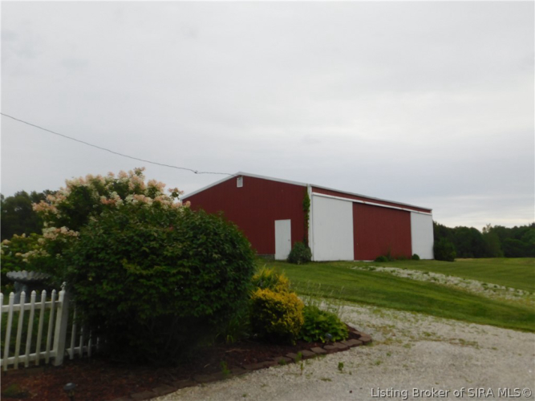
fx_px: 556
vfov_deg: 39.6
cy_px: 200
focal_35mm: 36
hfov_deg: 51.4
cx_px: 268
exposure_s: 1/640
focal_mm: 6.3
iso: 125
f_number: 3.5
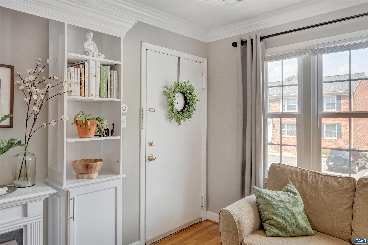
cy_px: 122
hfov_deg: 73.7
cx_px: 184
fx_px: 245
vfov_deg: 53.1
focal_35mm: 24
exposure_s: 1/10
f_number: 9
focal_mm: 16
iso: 100
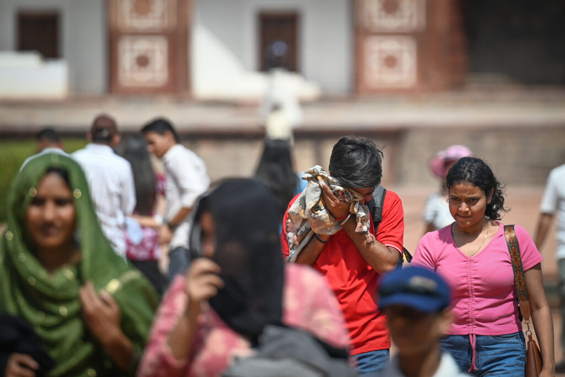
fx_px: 4709
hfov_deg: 6.9
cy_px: 188
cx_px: 282
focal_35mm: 300
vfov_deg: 4.6
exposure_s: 1/2000
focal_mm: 200
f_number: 2.8
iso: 100
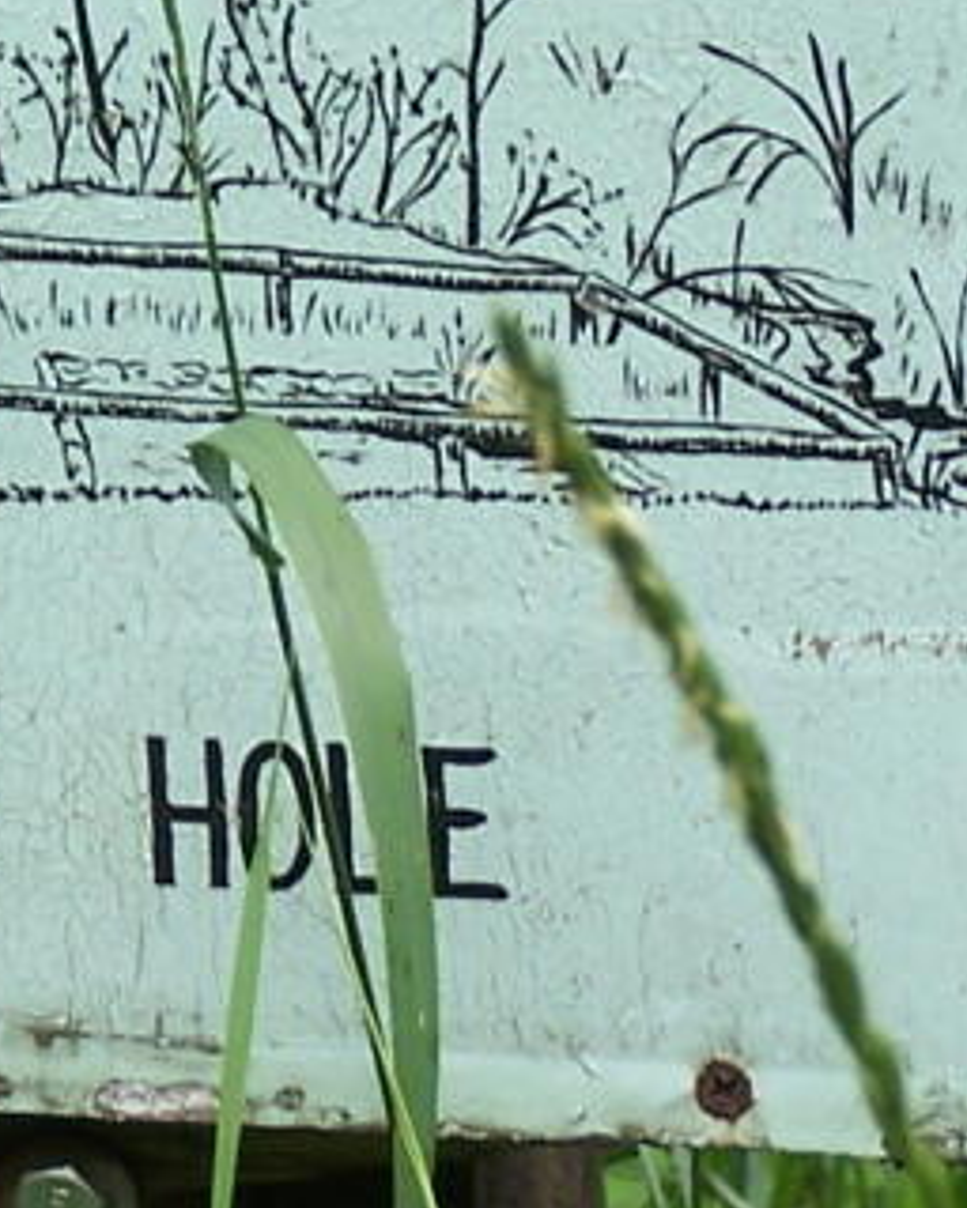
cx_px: 185
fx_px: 17422
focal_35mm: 487
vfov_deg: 4.0
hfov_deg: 3.2
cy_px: 77
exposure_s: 1/250
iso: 80
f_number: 3.2
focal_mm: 19.4
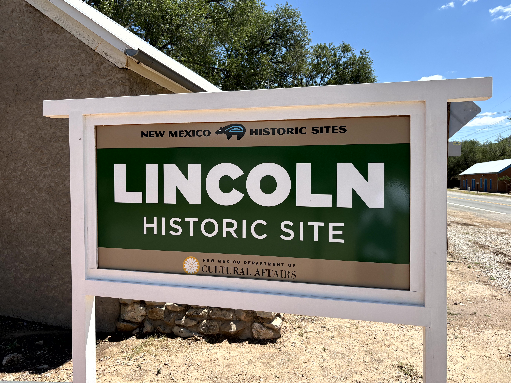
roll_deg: +0.0
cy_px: 185
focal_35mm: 27
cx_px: 256
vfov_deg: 51.3
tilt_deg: -2.6
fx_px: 399
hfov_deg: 65.3
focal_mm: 5.96
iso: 64
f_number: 1.6
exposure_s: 1/3831
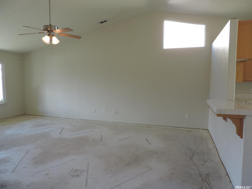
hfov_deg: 71.6
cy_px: 94
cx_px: 126
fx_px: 175
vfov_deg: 56.8
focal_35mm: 24
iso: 80
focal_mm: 4.3
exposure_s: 1/30
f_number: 3
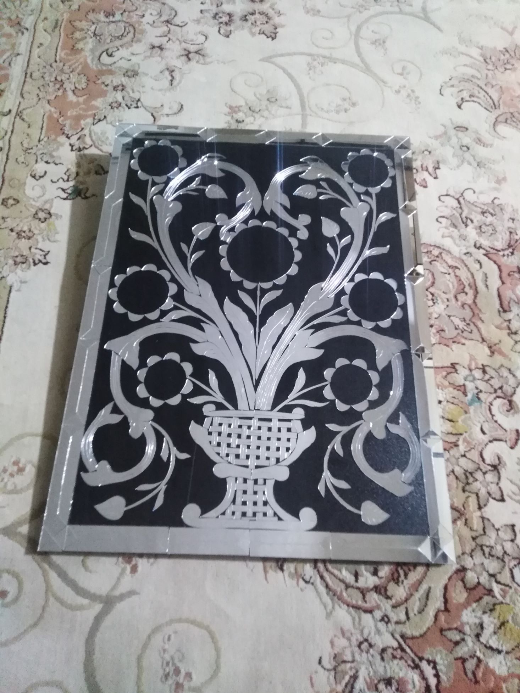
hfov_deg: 54.9
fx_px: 501
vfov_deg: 69.4
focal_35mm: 25
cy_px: 346
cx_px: 260
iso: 1476
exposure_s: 1/15
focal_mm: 3.37
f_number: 2.2
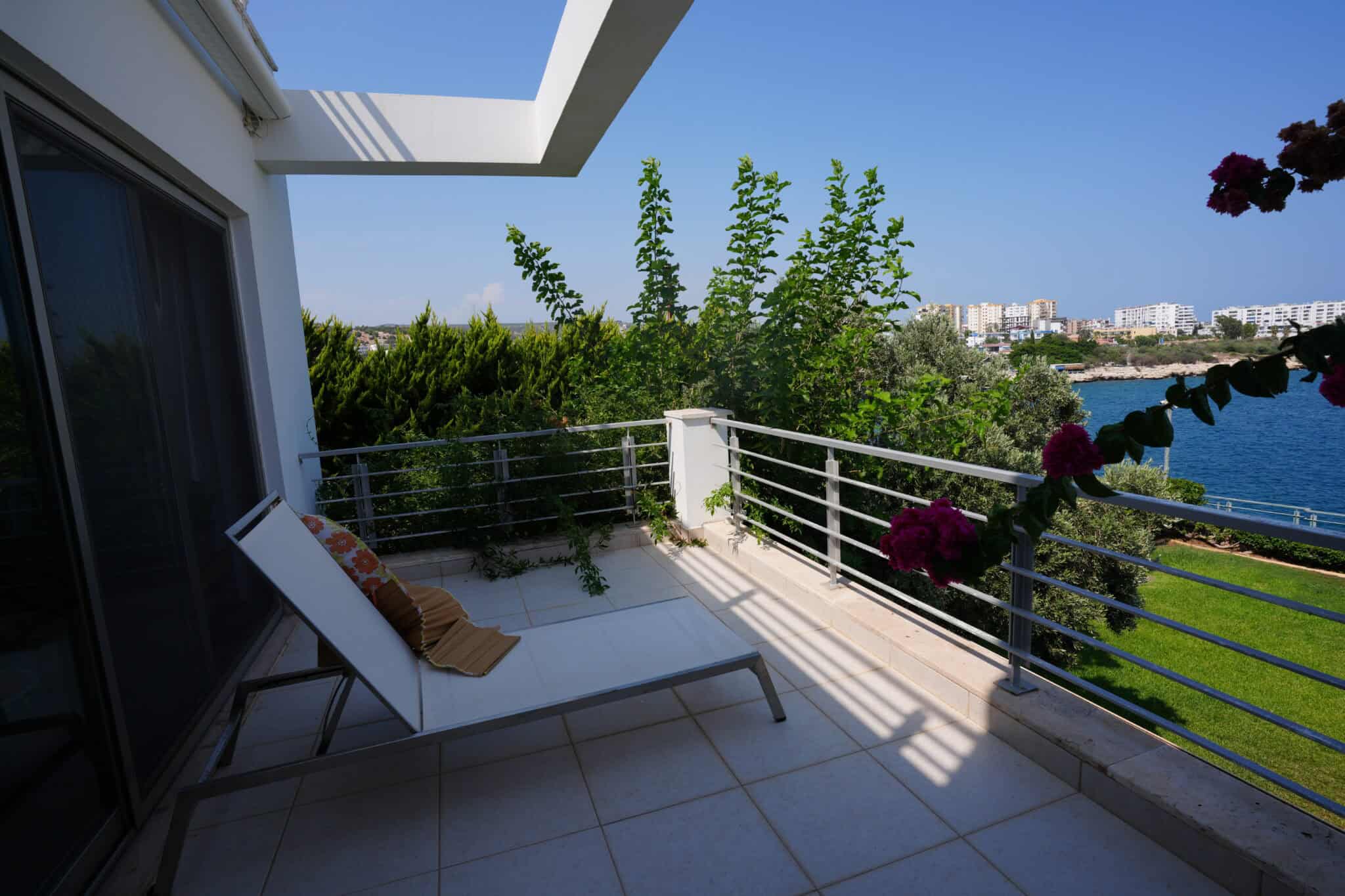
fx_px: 672
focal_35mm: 18
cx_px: 672
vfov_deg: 67.4
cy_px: 448
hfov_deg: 90.0
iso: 100
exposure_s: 1/200
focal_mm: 18
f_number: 10
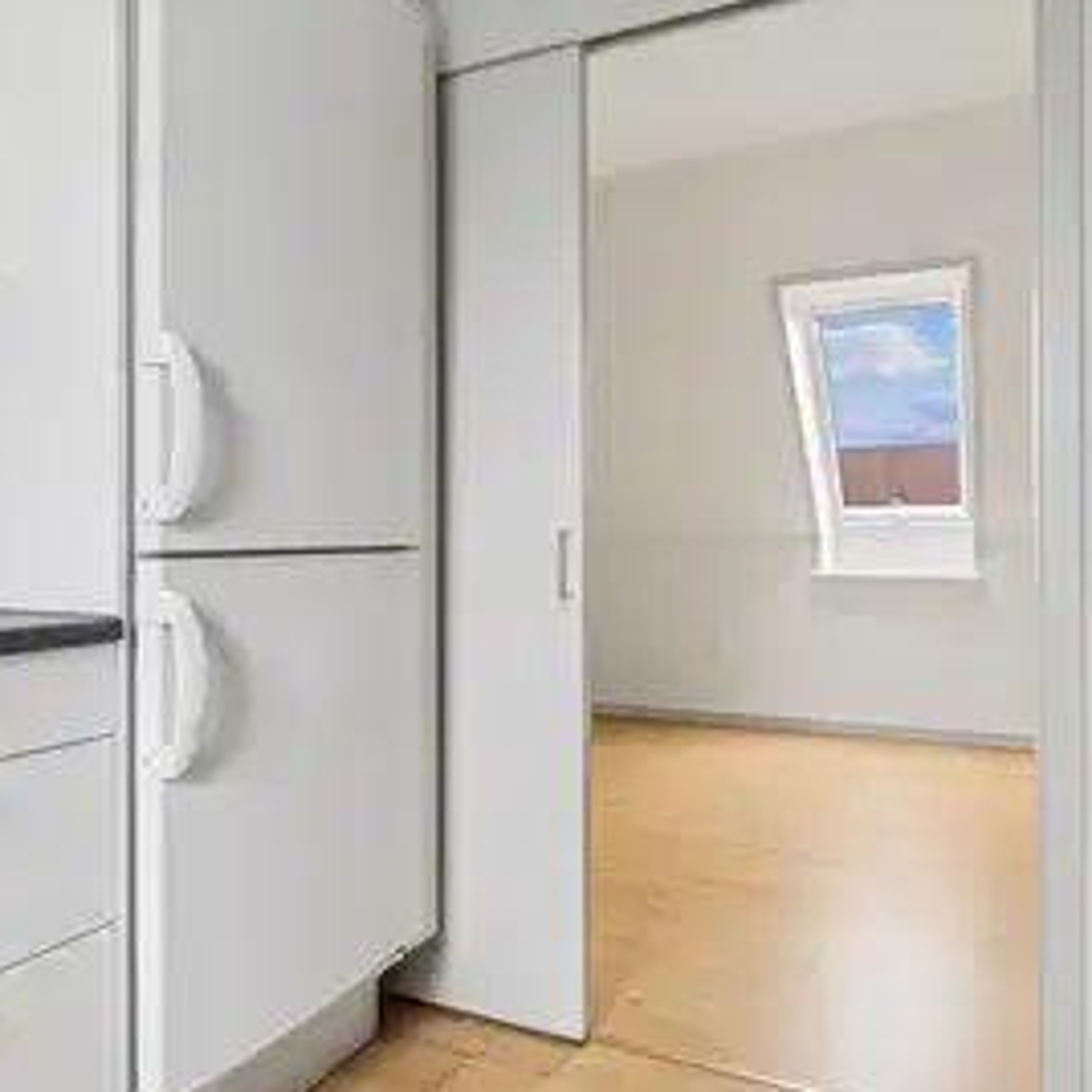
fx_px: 857
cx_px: 623
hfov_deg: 64.7
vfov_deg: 65.0
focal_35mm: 24
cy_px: 534
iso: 200
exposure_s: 1/8
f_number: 8
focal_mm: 12
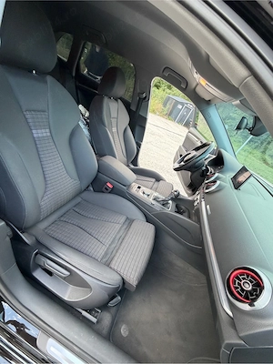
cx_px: 136
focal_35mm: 14
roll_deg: -30.4
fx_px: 147
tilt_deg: -29.7
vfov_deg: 102.1
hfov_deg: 85.7
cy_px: 182
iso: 320
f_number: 2.2
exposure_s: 1/86
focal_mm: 2.22
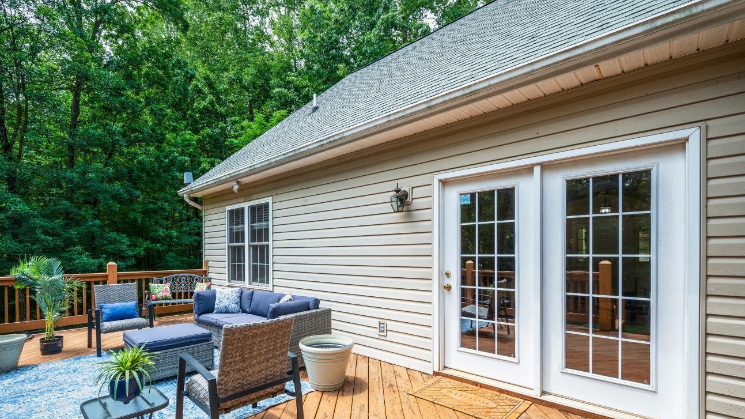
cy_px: 252
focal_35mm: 17
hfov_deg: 95.6
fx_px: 336
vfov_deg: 63.3
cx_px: 334
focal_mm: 14
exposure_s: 1/125
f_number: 8
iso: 200
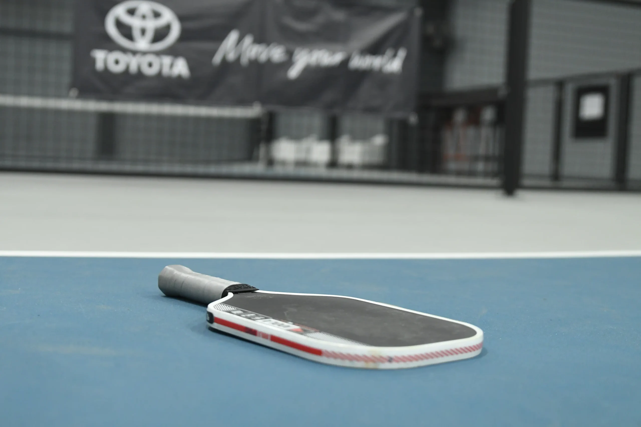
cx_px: 320
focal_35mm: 52
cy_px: 214
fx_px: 935
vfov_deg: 25.8
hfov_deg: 37.8
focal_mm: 35
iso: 2500
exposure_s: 1/320
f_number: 2.8
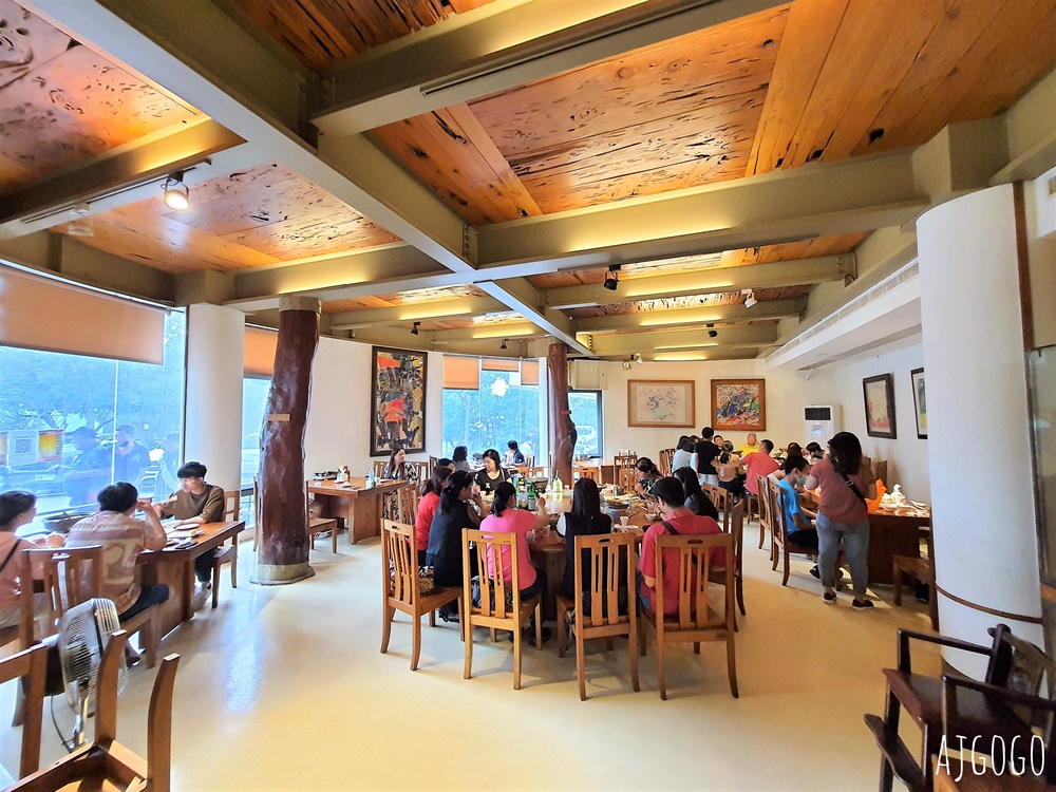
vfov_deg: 89.9
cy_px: 396
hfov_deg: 106.2
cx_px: 528
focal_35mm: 13
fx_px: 397
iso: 400
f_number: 2.2
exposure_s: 1/40
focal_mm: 1.74
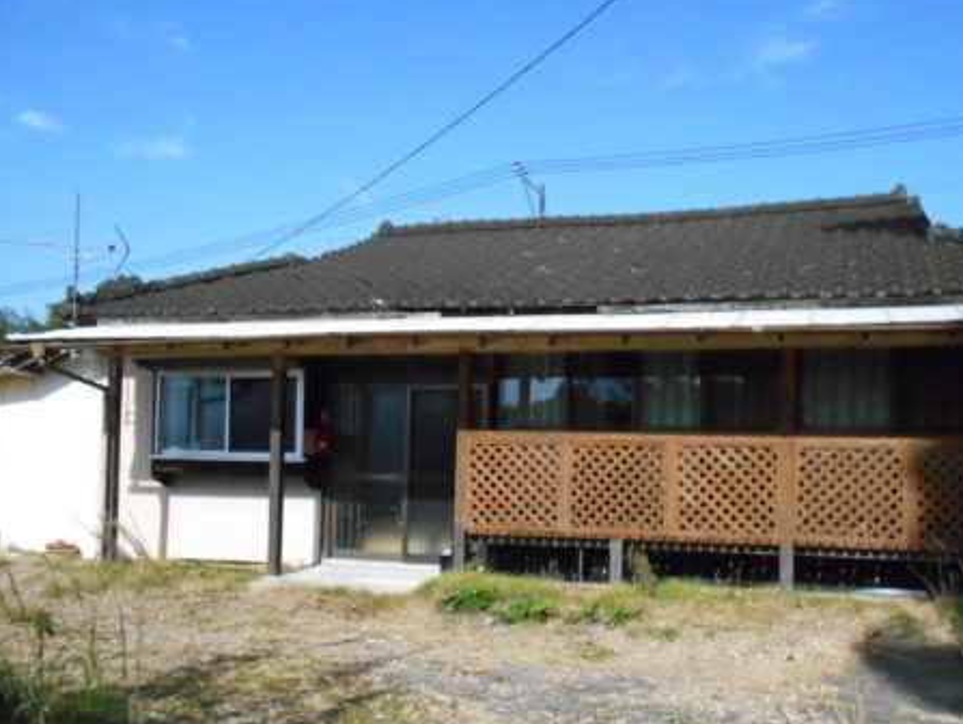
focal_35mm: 32
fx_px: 891
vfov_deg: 44.0
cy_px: 432
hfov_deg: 56.3
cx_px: 586
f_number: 8
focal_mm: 4.6
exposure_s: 1/1250
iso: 800
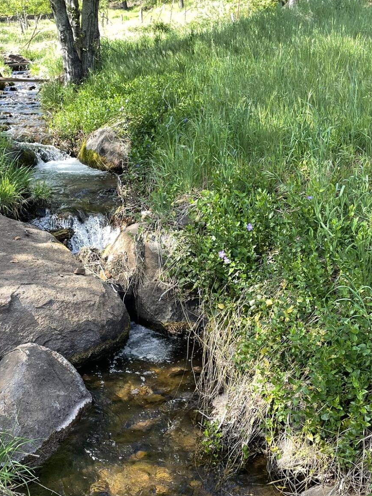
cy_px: 299
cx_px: 126
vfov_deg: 41.9
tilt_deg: -19.8
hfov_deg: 31.9
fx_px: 645
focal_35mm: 45
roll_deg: +0.9
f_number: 1.6
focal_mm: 4.2
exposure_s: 1/321
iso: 32
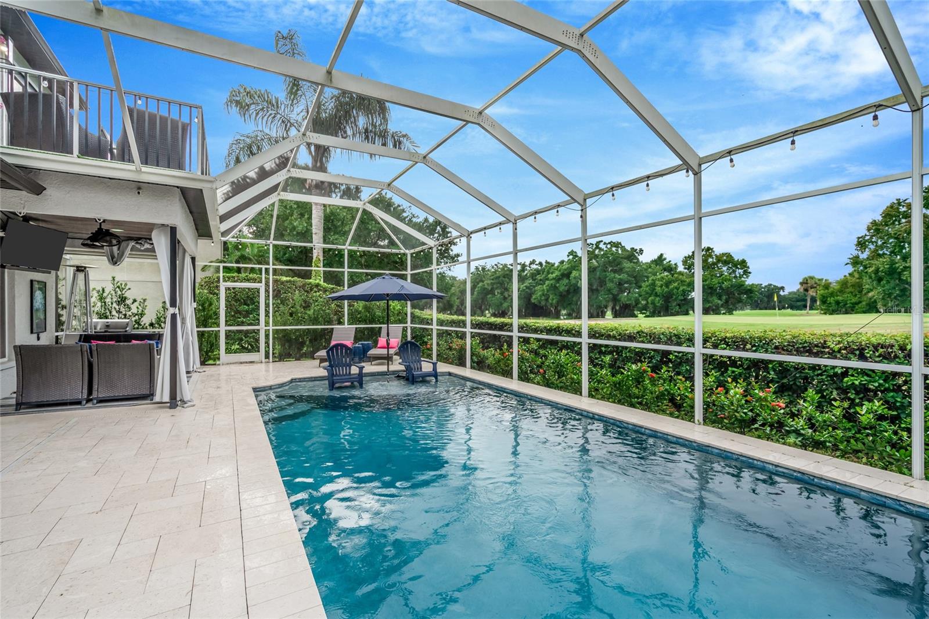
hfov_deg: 96.7
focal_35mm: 16
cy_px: 310
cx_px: 464
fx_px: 413
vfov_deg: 73.7
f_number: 6.7
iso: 100
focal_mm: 16
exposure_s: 1/90
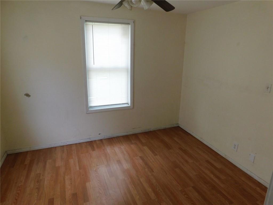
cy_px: 102
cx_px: 136
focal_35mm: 23
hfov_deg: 73.9
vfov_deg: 58.9
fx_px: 181
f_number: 3
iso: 180
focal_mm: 4
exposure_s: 1/30
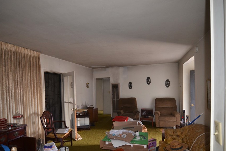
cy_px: 88
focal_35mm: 20
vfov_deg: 62.6
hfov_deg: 85.1
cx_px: 111
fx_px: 123
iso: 800
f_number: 2.8
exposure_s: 1/60
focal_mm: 11
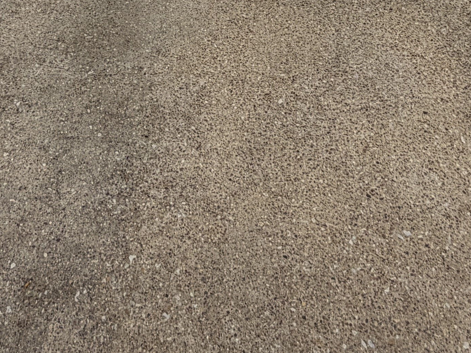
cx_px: 204
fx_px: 789
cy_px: -206
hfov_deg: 33.2
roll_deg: -1.1
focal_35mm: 58
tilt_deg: -24.1
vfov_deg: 20.7
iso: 20
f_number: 2.2
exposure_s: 1/799
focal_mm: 2.22
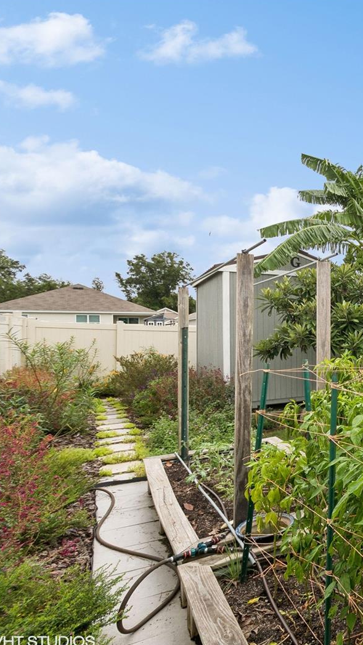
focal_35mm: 24
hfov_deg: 34.6
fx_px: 411
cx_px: 465
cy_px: 323
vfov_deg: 76.3
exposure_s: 1/640
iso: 200
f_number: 8
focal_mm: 10
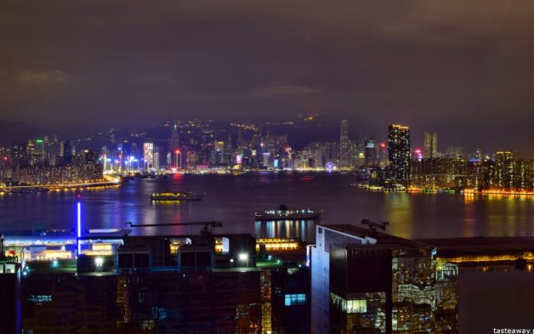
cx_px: 270
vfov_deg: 23.8
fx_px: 794
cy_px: 155
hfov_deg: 37.2
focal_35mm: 55
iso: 100
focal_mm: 35
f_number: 11
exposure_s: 25
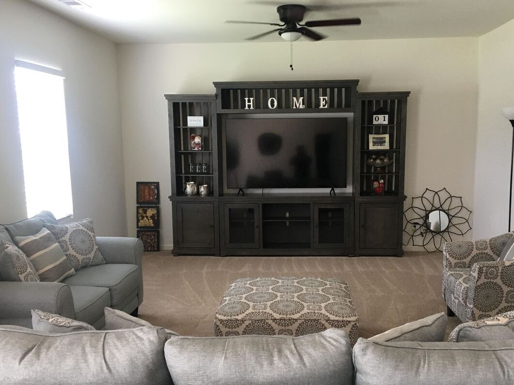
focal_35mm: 35
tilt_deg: -7.8
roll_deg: -0.1
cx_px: 279
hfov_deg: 52.6
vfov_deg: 40.6
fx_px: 520
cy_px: 216
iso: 100
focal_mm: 4.15
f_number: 2.2
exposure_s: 1/30
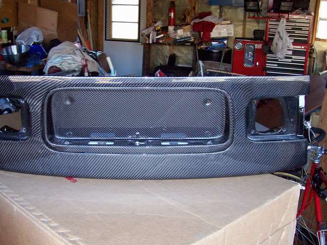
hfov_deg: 43.7
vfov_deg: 33.6
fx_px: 406
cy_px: 129
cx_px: 134
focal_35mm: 43
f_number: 2.7
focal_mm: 6
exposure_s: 1/64
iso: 140
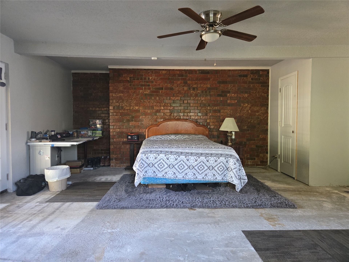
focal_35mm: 23
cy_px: 131
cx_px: 174
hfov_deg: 73.9
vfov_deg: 58.9
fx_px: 232
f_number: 1.8
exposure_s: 1/60
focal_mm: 5.4
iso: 640
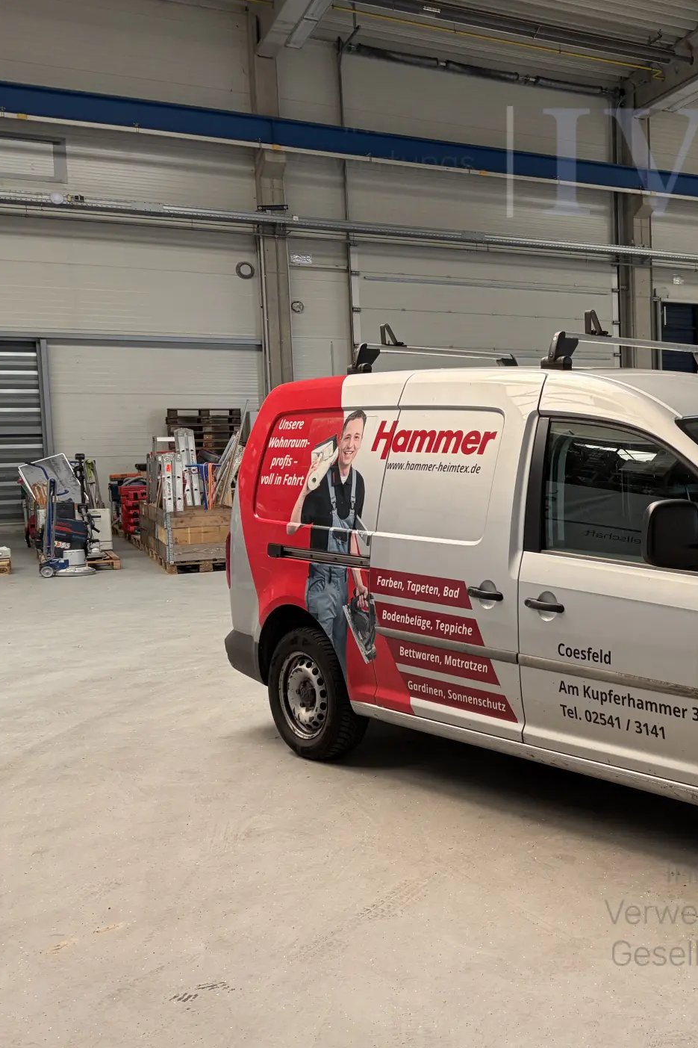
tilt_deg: -4.8
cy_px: 536
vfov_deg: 51.9
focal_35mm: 37
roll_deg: +0.8
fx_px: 1076
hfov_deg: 32.8
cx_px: 711
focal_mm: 5.96
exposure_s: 1/190
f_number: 1.6
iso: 64
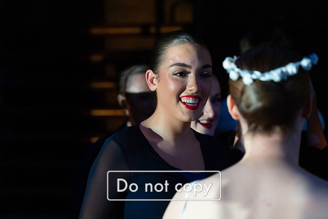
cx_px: 164
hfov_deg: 23.4
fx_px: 793
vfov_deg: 15.7
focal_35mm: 87
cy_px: 110
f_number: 2.8
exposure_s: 1/160
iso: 4000
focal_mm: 87
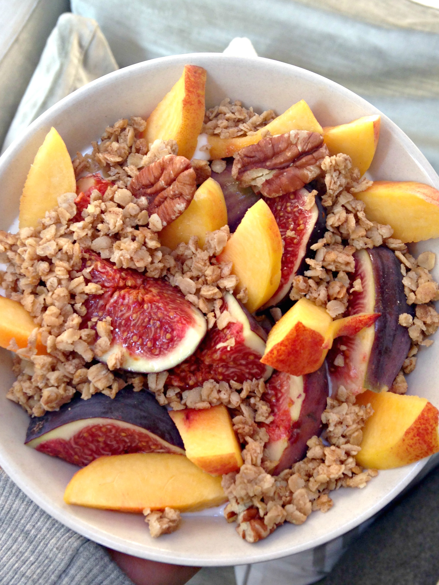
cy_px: 292
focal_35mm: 33
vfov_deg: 55.4
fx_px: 558
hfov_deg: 42.9
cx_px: 220
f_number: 2.4
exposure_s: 1/20
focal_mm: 4.12
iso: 64
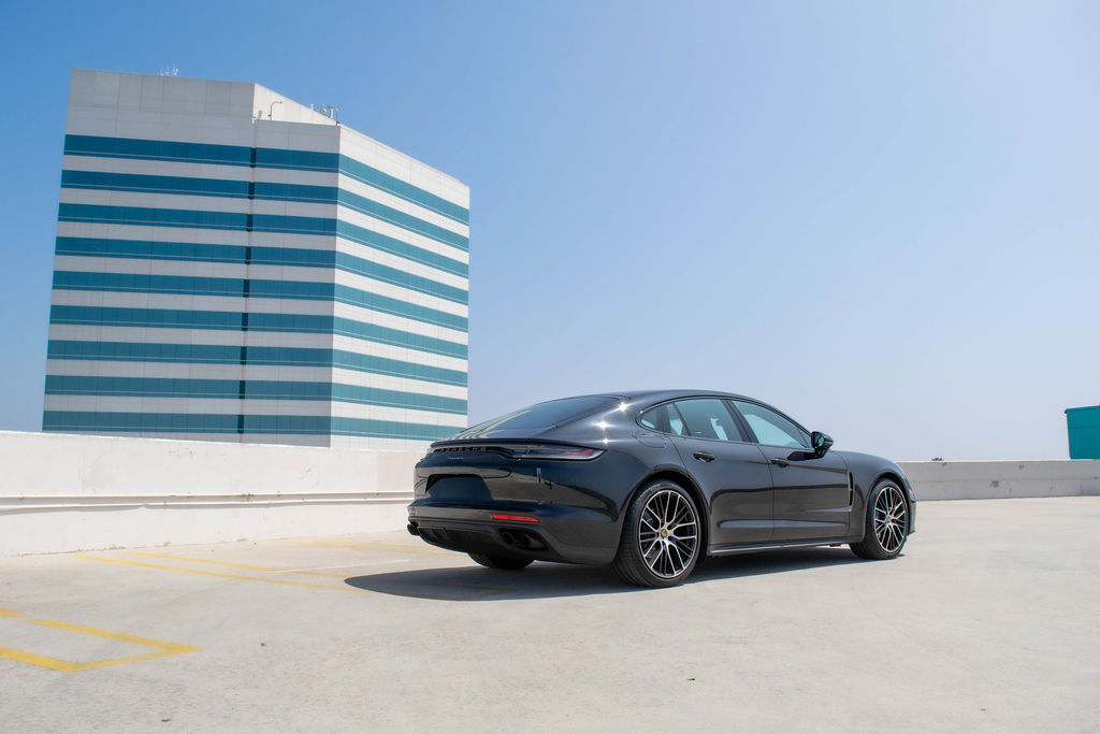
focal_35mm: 28
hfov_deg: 66.2
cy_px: 367
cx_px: 550
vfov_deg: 47.0
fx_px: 844
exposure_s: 1/2000
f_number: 8
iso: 400
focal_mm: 18
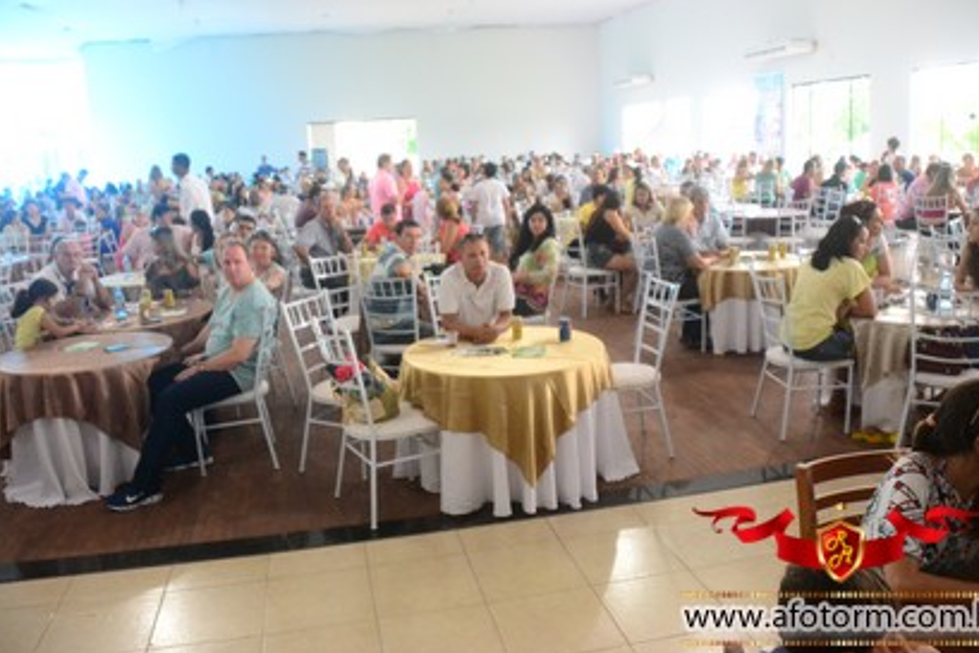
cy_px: 299
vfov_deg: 40.0
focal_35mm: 33
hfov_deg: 57.2
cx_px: 481
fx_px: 898
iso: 3200
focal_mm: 20
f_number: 3.5
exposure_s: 1/60
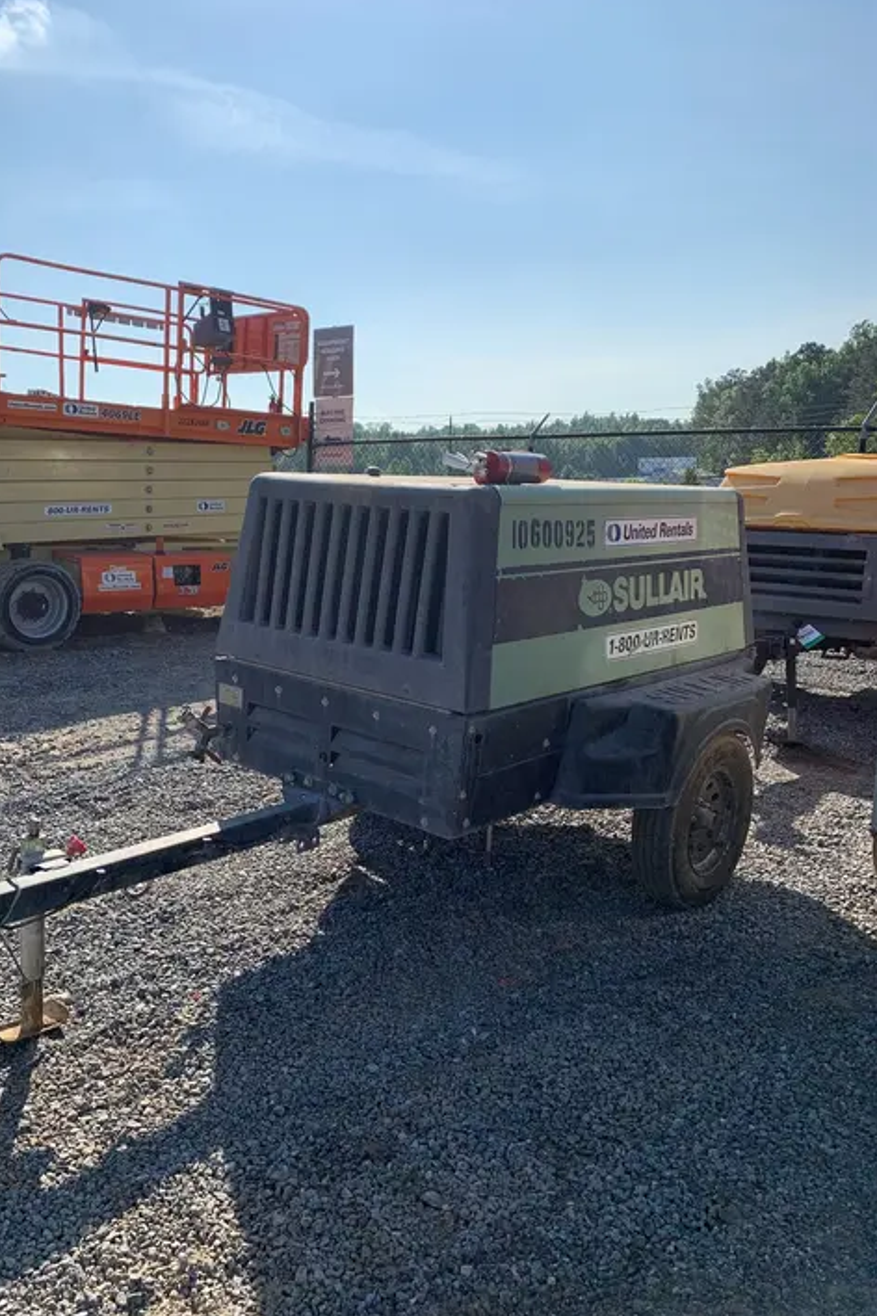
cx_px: 370
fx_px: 1023
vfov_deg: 65.5
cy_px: 644
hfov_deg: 46.2
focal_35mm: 28
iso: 25
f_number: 1.8
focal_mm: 4.25
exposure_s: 1/4902
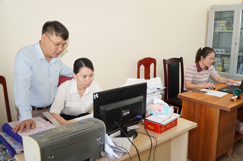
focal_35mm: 32
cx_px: 122
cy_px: 80
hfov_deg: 59.5
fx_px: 212
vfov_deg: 41.6
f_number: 4
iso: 250
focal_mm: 21
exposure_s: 1/60
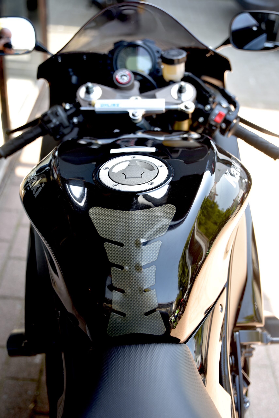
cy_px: 209
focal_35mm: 45
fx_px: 523
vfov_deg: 43.6
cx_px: 140
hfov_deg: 29.9
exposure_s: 1/60
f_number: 3.2
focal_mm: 45
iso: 100
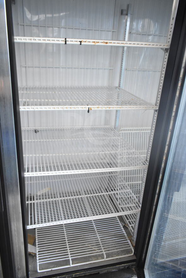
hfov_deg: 46.4
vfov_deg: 65.5
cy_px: 137
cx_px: 91
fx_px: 217
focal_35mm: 28
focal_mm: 18
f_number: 3.5
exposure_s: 1/30
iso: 3200
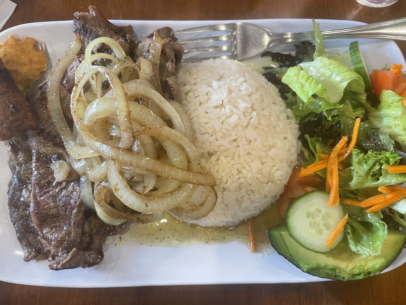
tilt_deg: -81.4
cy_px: 152
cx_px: 203
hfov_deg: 67.3
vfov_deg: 53.1
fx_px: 305
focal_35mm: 26
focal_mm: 4.2
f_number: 1.6
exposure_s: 1/60
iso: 125
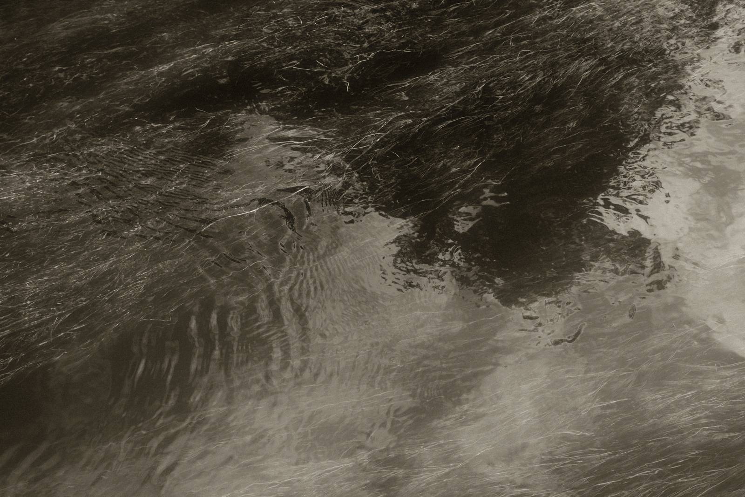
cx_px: 372
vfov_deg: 20.3
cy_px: 248
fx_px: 1387
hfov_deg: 30.1
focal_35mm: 67
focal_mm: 44.7
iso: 640
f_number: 5.6
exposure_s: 1/300
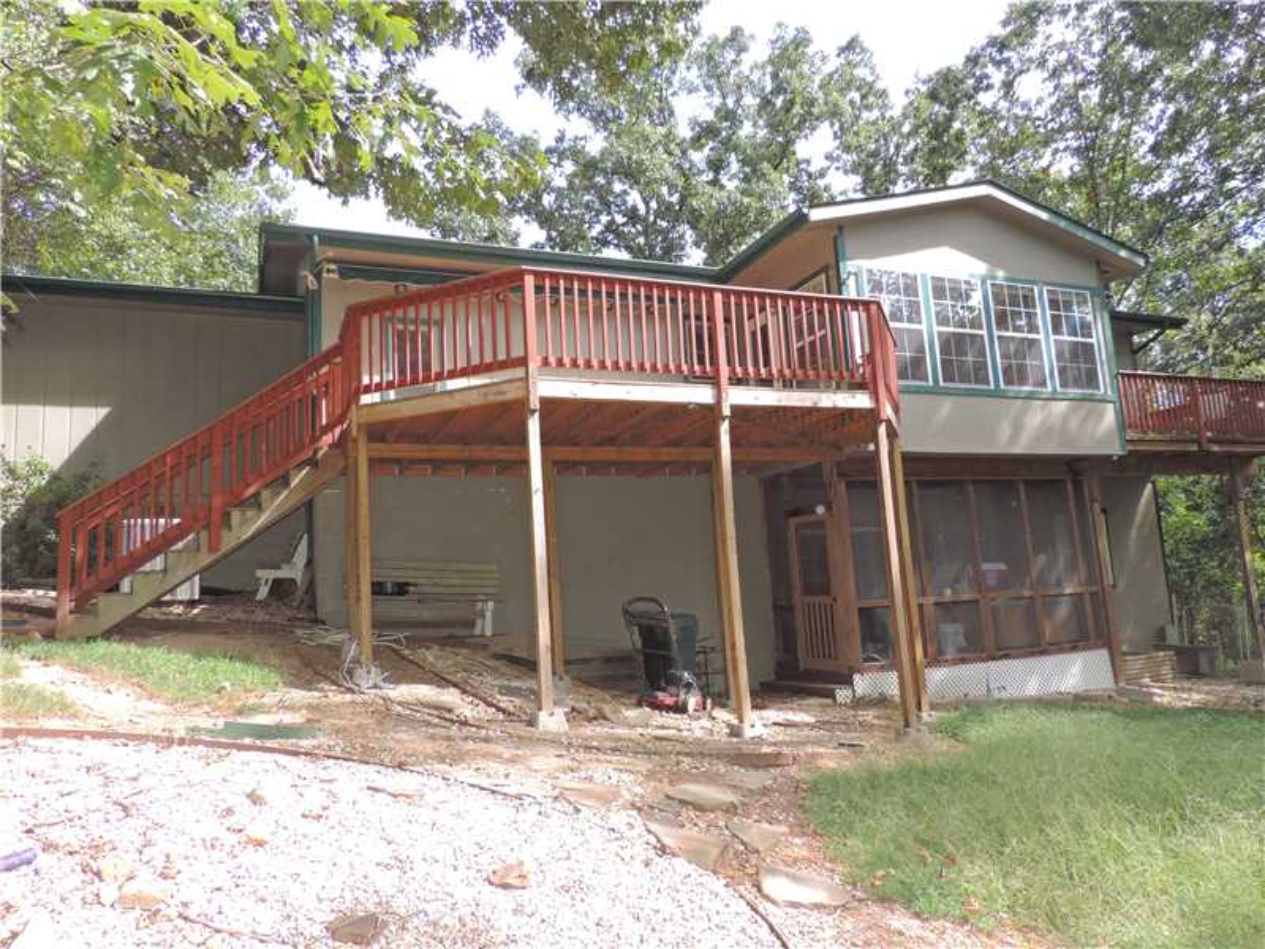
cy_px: 474
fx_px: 877
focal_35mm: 24
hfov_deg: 71.6
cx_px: 632
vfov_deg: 56.8
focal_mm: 4.3
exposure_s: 1/640
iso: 320
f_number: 3
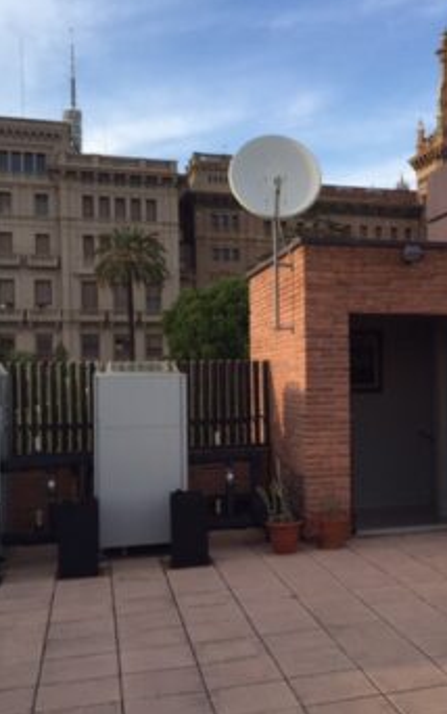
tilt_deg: -0.3
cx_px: 407
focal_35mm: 44
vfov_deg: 45.2
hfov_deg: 28.1
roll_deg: +0.1
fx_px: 857
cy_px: 372
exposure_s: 1/732
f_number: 2.2
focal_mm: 4.15
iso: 32
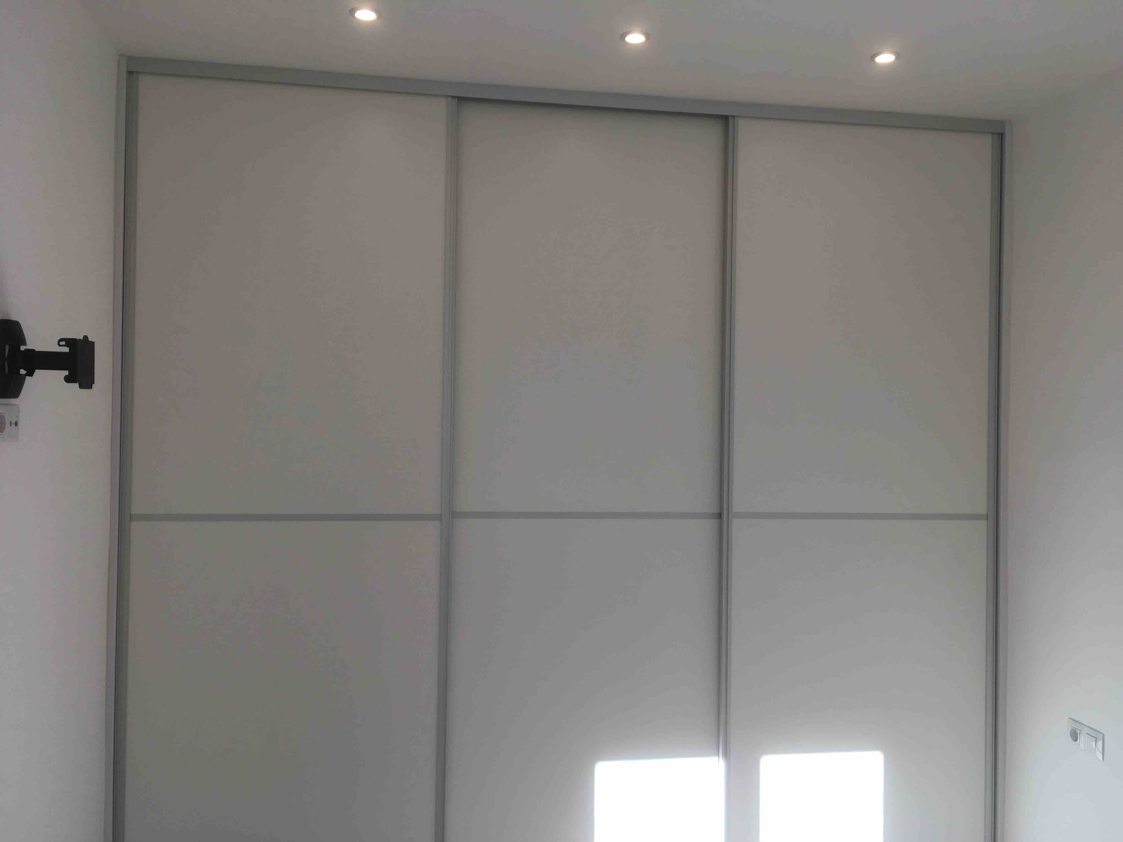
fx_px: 941
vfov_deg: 48.2
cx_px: 562
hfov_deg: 61.7
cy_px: 421
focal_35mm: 29
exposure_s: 1/229
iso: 25
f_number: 2.2
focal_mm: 4.15
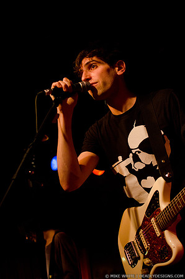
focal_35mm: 60
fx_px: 465
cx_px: 92
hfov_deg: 22.5
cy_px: 140
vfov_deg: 33.5
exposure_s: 1/100
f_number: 2.8
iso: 2000
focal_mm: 40
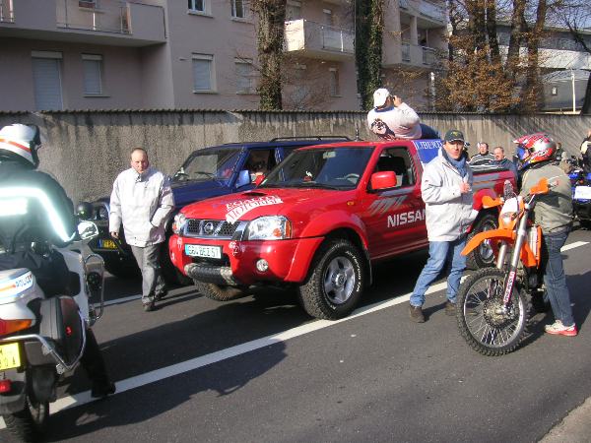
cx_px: 296
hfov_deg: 50.1
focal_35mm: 37
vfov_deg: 38.7
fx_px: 632
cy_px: 222
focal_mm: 6.1
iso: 50
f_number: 2.8
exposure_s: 1/750
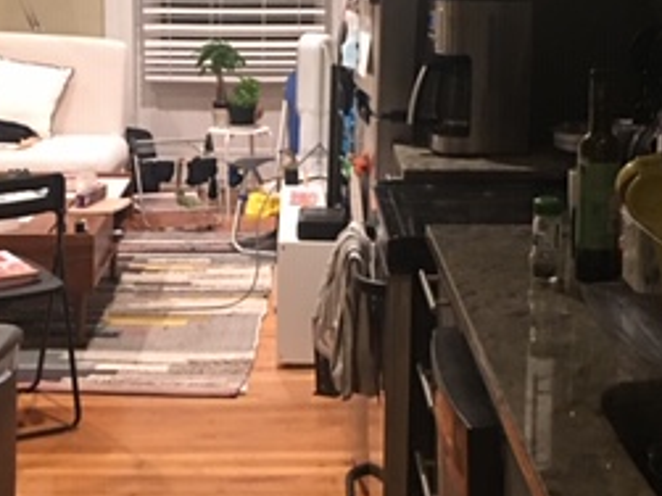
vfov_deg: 19.9
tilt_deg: -10.4
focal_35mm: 74
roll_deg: -0.6
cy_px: 201
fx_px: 1415
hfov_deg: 26.3
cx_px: 301
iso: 64
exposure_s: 1/4
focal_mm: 4.15
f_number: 2.2
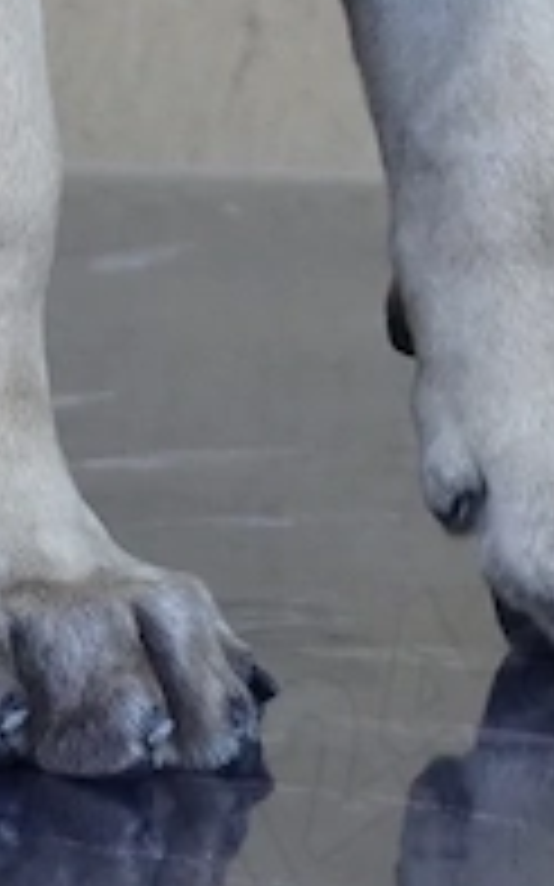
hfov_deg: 4.4
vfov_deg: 7.0
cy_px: -434
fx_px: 7132
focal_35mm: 295
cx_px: -257
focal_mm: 38
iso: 1600
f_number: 4.5
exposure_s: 1/160
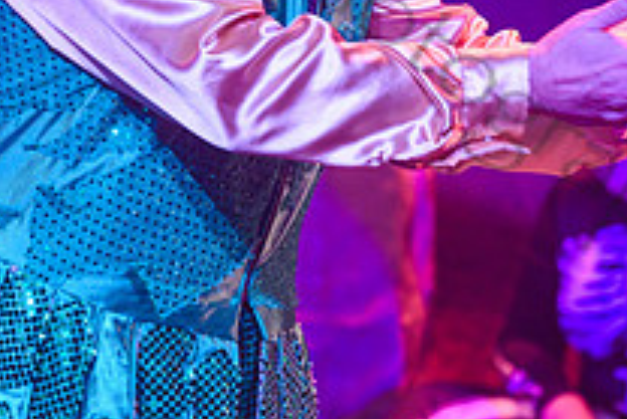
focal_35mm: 474
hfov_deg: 4.3
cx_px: 250
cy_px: -92
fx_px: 8261
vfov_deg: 2.9
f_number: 4
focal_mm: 170
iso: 1000
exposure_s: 1/30
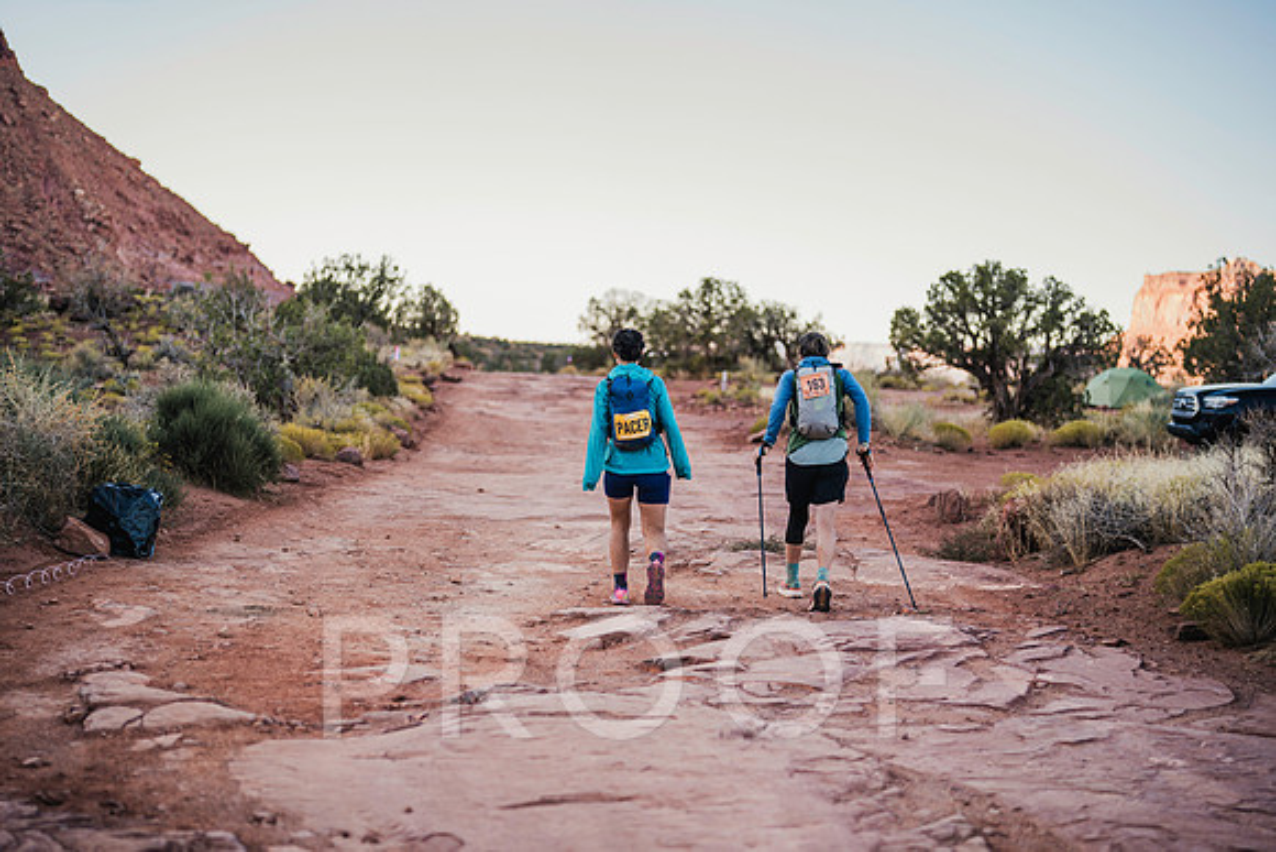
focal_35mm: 50
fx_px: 1773
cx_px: 638
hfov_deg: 39.6
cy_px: 426
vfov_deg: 27.0
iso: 100
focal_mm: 50
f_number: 1.4
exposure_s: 1/640
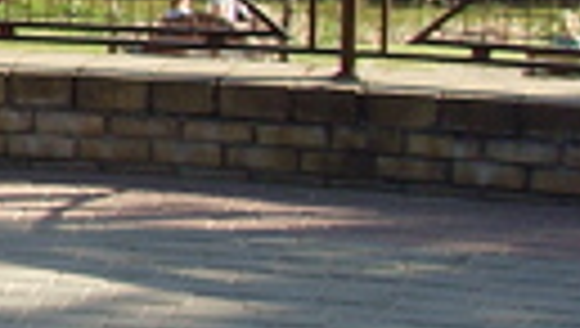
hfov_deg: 10.3
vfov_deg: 6.4
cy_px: -229
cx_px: -688
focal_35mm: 187
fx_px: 2880
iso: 80
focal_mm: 6.3
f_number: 7
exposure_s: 1/90
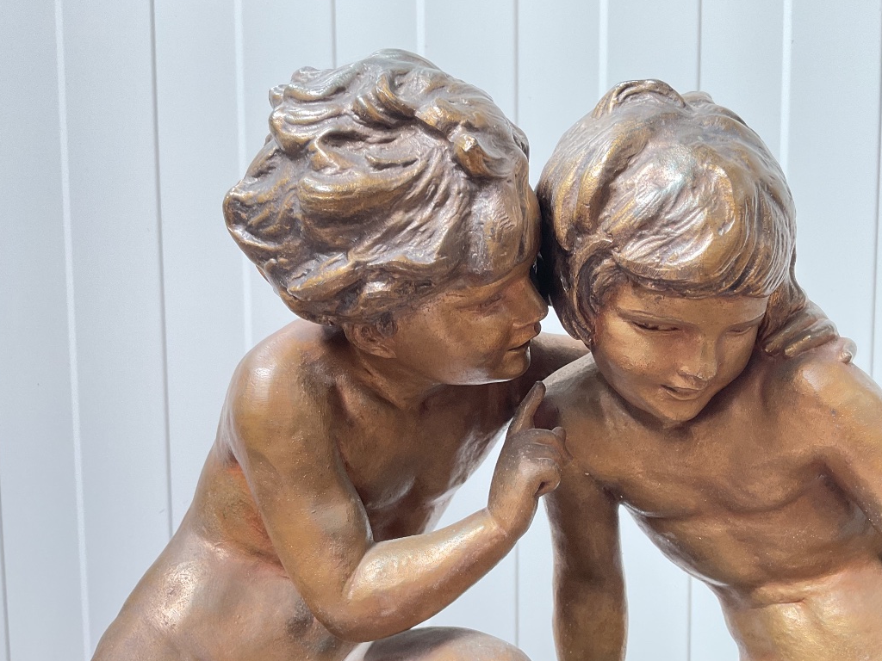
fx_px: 866
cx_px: 514
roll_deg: +0.0
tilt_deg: -4.6
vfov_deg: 41.8
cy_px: 357
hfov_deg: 53.7
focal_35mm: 34
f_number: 1.8
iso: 50
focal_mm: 3
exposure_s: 1/120
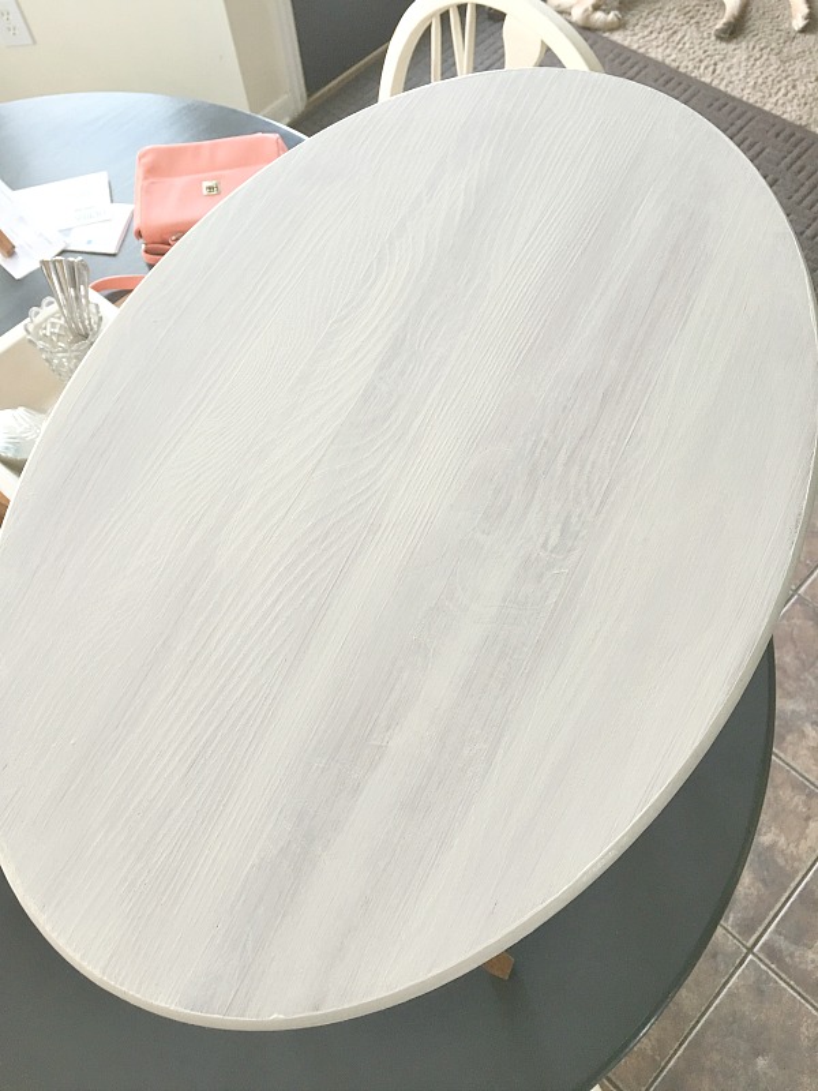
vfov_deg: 61.7
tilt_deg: -61.0
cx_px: 409
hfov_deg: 48.2
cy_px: 546
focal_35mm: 29
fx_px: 914
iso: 40
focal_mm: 4.15
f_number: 2.2
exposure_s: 1/30
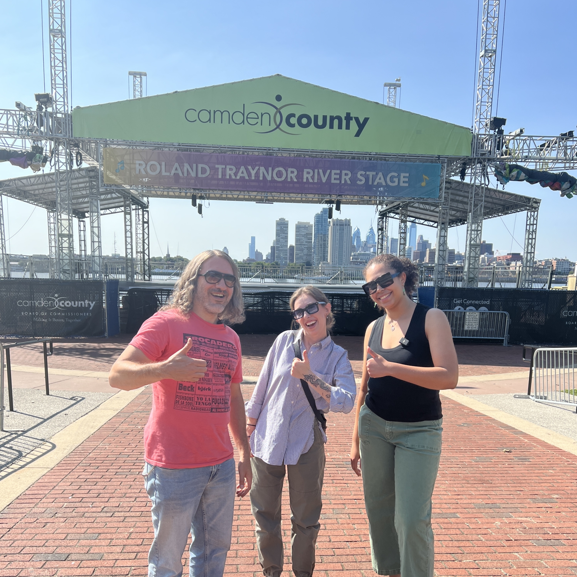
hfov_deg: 52.5
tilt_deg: -9.2
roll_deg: -1.5
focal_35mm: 31
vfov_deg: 51.8
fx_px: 585
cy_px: 372
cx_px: 288
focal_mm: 5.7
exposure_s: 1/2841
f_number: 1.5
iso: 50
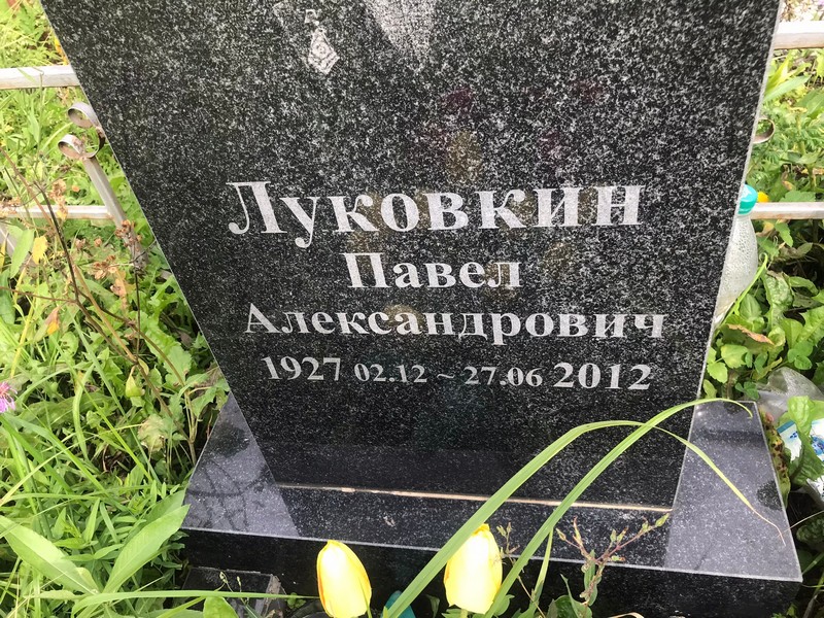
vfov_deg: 49.7
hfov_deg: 63.4
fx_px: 667
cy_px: 309
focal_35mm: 28
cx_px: 412
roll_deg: +9.9
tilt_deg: -43.2
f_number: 1.8
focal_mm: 3.99
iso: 20
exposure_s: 1/331
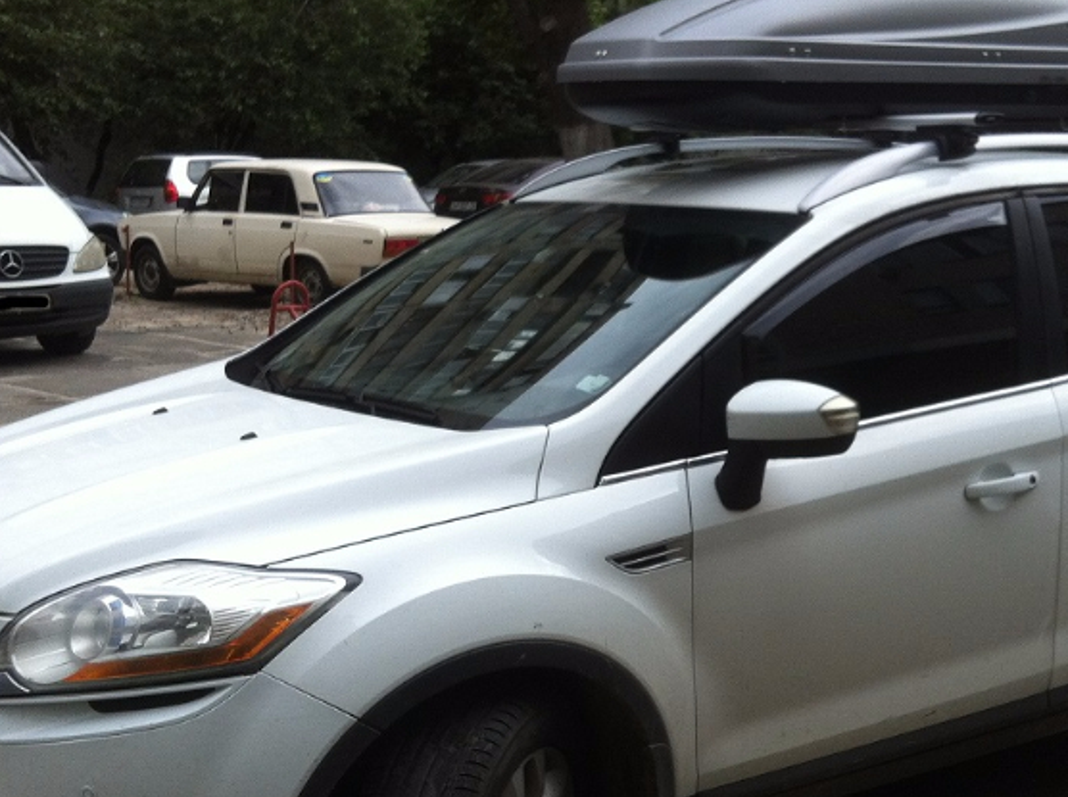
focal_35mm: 63
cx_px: 632
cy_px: 518
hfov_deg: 30.7
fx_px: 1940
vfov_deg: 23.1
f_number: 2.8
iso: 80
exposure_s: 1/402
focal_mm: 3.85
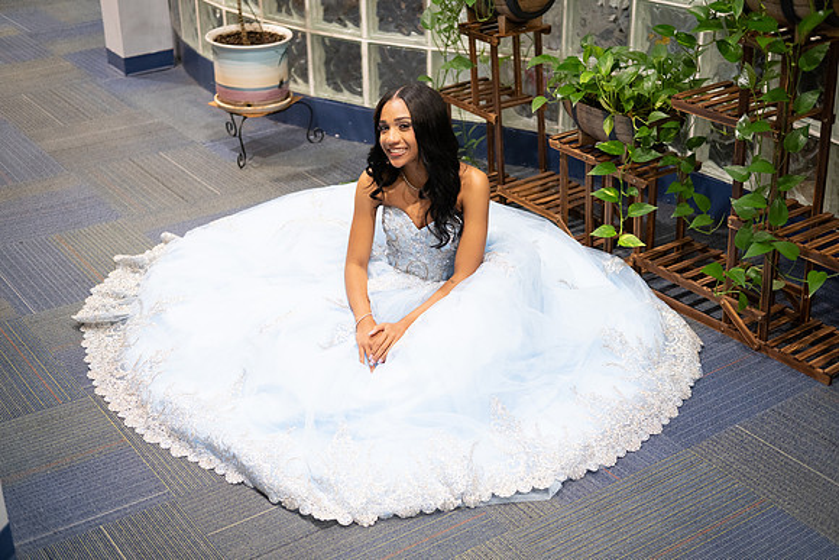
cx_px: 420
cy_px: 280
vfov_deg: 26.0
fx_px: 1212
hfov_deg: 38.2
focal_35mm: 52
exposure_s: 1/160
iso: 2000
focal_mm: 50
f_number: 2.5
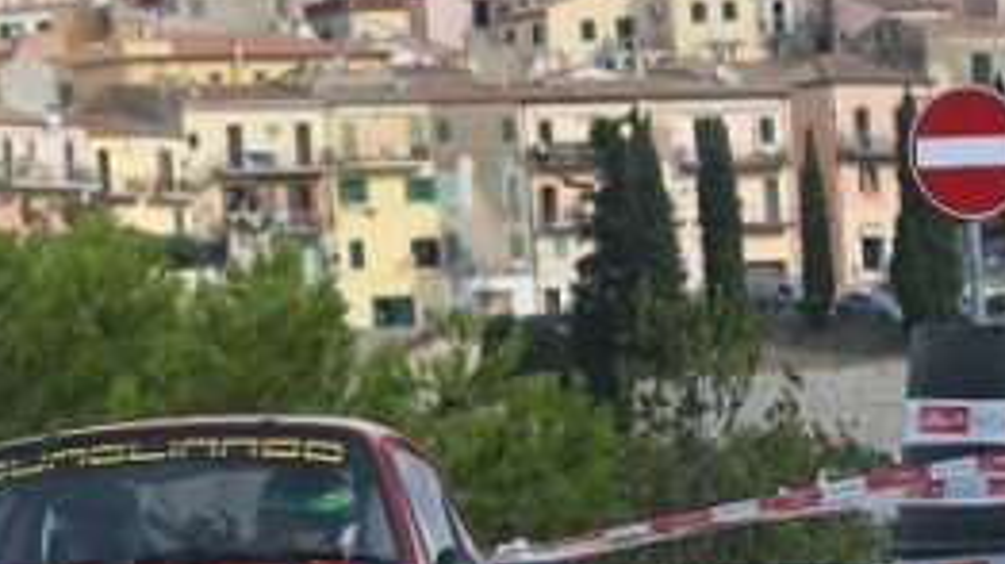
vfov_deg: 2.7
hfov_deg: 4.8
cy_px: 334
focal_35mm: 445
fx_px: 11851
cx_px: -142
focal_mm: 116
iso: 400
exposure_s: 1/1600
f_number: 4.5
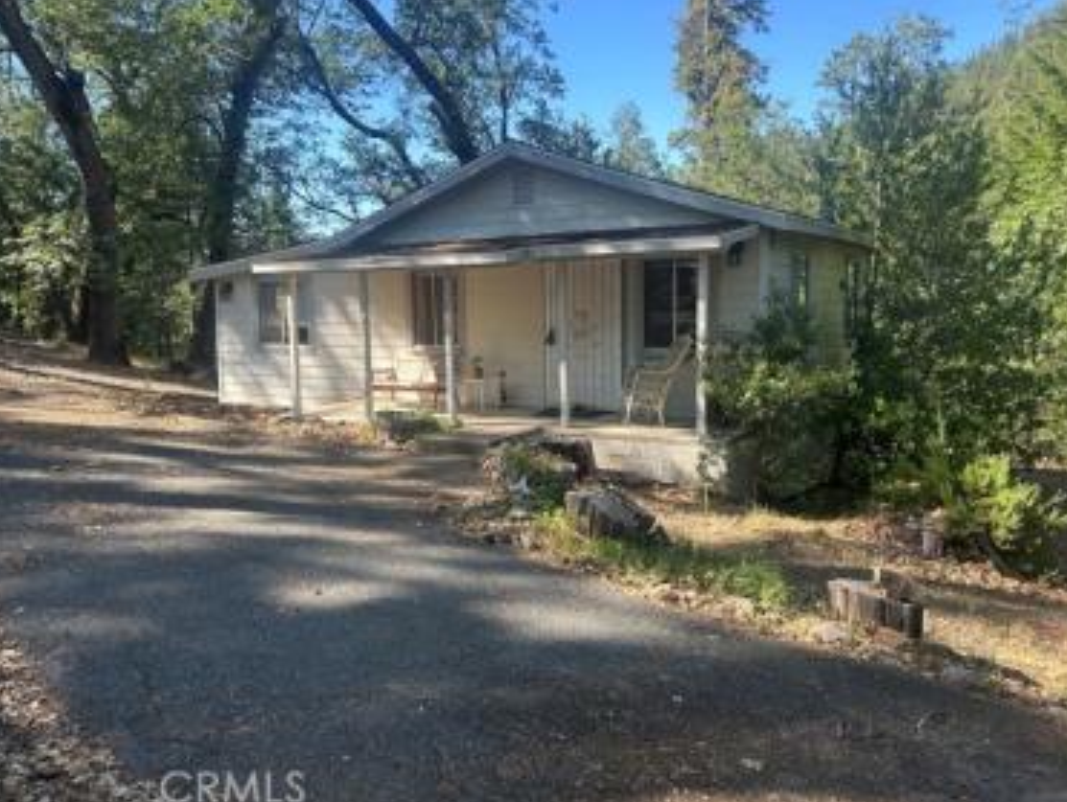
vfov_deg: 49.8
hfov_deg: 63.4
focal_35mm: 28
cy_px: 382
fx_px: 864
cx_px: 506
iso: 50
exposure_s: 1/718
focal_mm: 5.7
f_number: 1.5
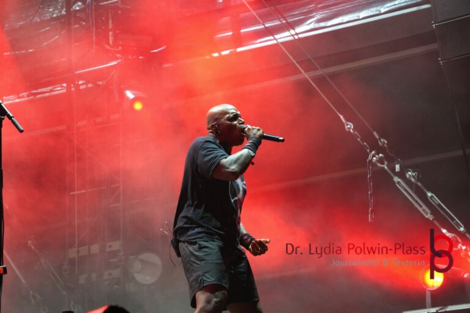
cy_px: 156
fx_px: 1762
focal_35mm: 135
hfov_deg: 15.2
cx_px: 235
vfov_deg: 10.2
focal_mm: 90
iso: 2000
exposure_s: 1/160
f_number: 5.6
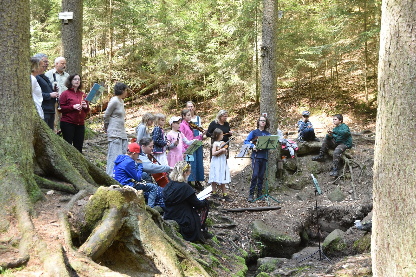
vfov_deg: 28.9
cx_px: 208
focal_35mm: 46
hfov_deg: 42.3
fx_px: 537
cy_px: 138
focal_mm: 31
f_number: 4.5
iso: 400
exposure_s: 1/80
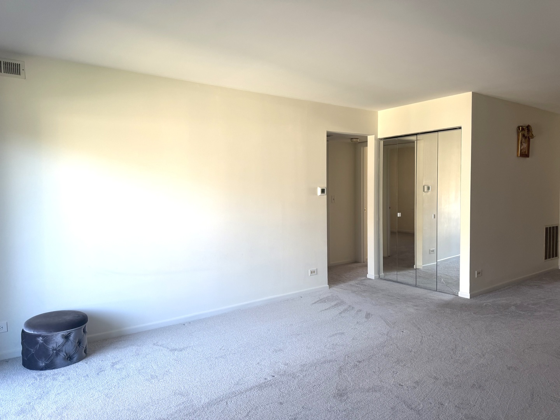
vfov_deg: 56.8
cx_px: 280
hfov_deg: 71.6
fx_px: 388
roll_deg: +1.2
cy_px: 210
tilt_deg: -2.9
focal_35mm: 24
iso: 125
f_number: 1.78
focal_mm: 6.76
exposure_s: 1/121
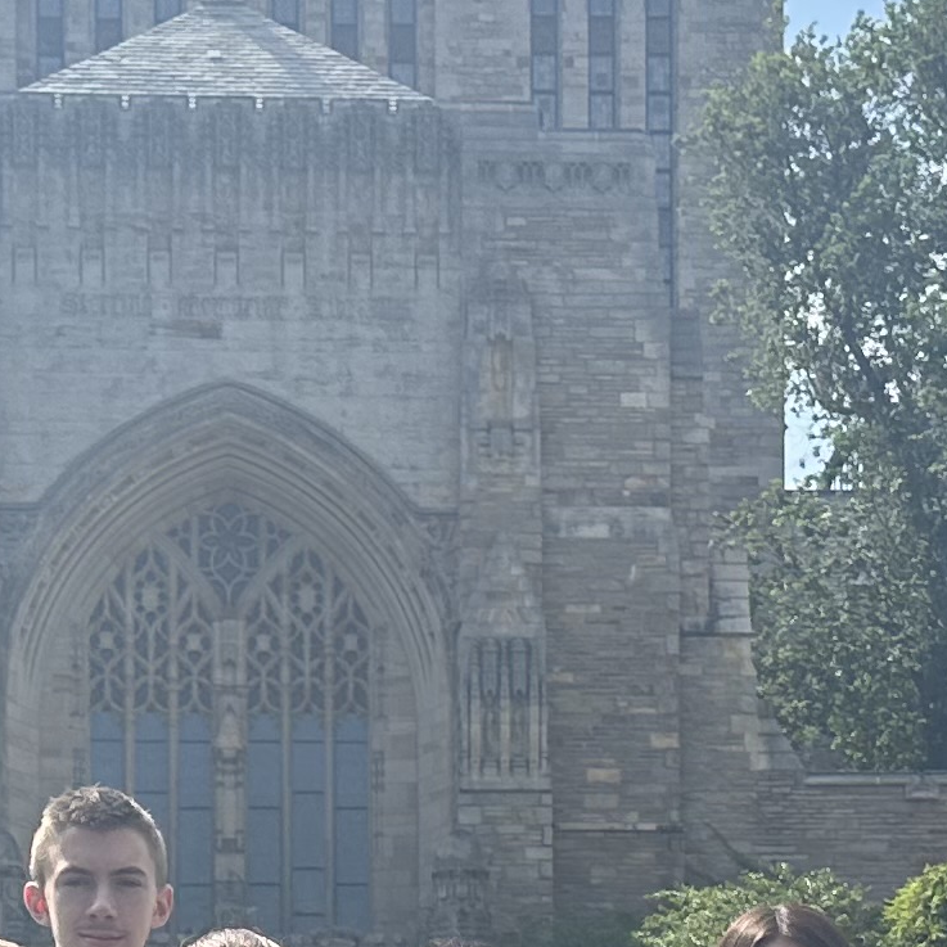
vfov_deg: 14.6
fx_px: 3590
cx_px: 419
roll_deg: +0.5
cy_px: 1111
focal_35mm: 116
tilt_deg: +2.5
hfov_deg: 15.0
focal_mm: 6.86
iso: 80
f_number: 1.78
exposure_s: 1/3247
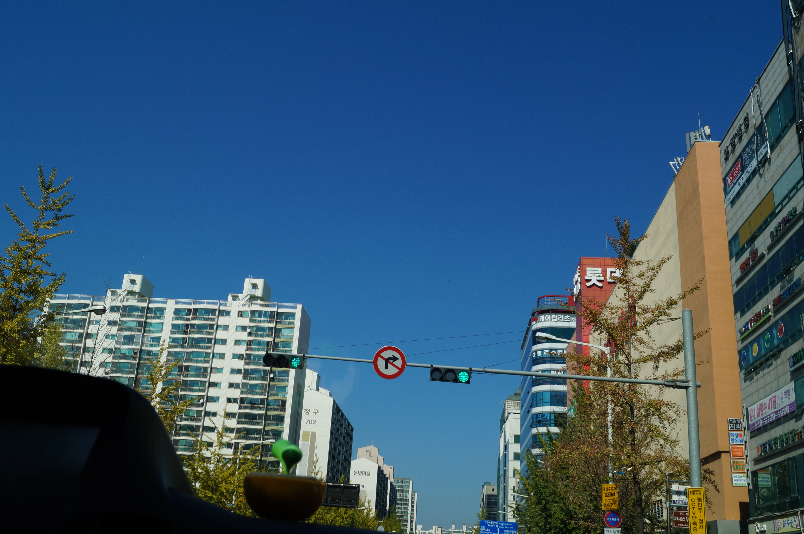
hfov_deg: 53.2
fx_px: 803
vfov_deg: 36.8
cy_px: 267
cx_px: 402
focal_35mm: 36
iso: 100
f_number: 13
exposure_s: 1/250
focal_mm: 24
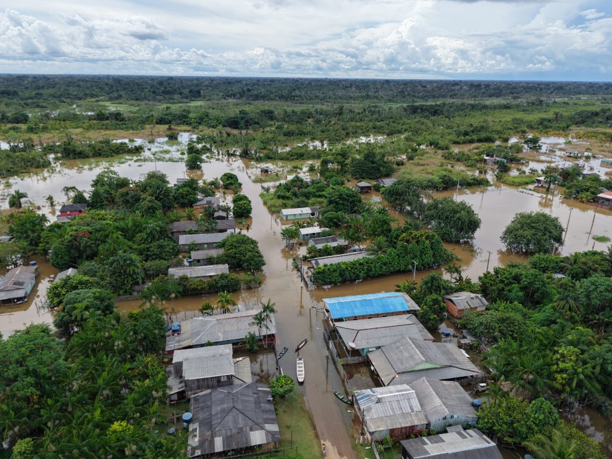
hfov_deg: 69.4
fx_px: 442
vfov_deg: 54.9
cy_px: 237
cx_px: 311
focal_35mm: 25
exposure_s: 1/4000
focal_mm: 8.67
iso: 280
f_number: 1.8
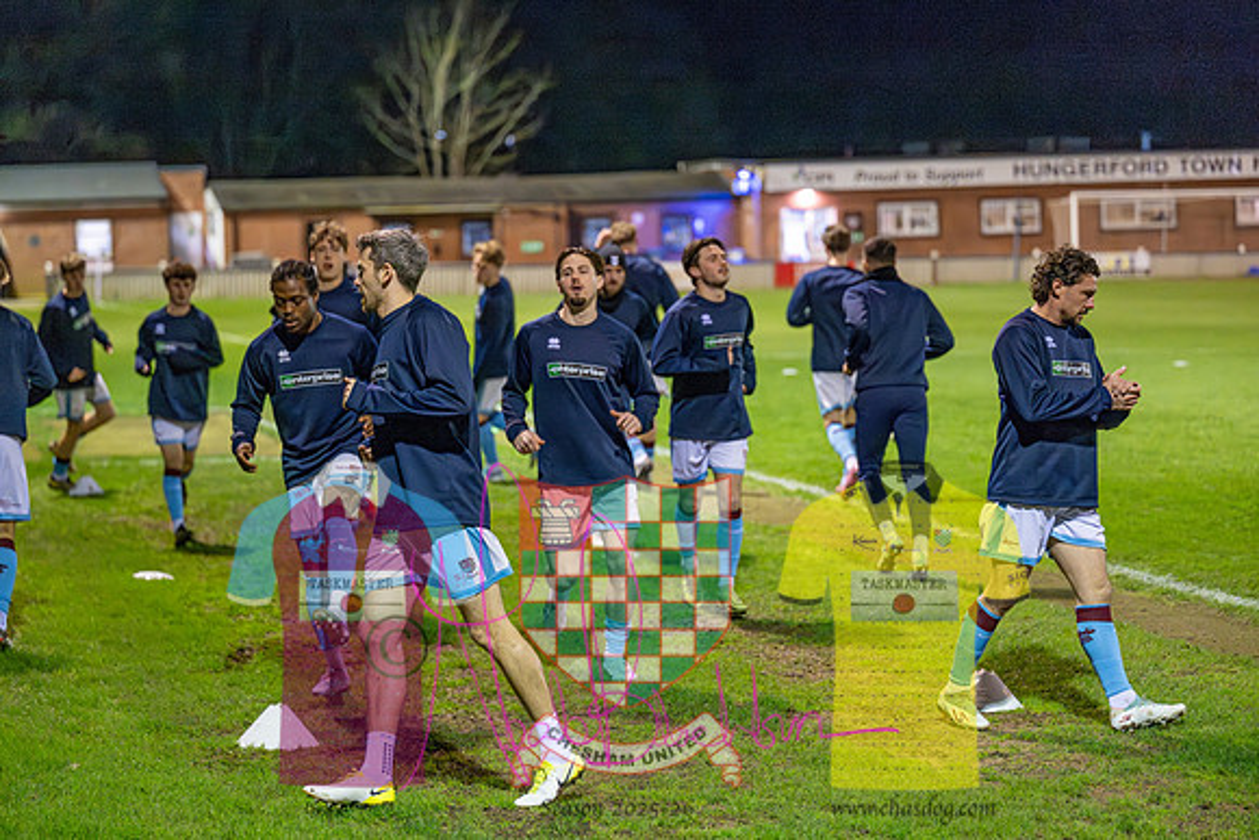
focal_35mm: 97
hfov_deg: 21.0
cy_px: 420
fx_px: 3393
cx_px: 630
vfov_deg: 14.1
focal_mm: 97
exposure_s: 1/500
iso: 8000
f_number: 2.8
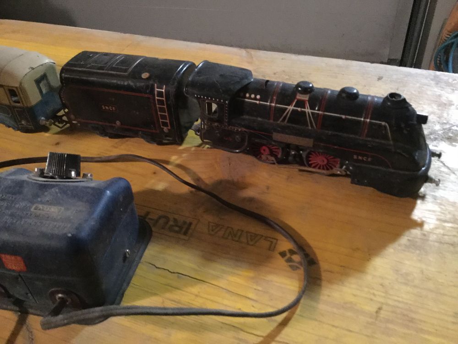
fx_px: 410
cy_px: 172
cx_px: 229
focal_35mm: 31
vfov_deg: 45.4
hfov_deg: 58.4
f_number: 2.4
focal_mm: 3.3
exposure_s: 1/17
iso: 640
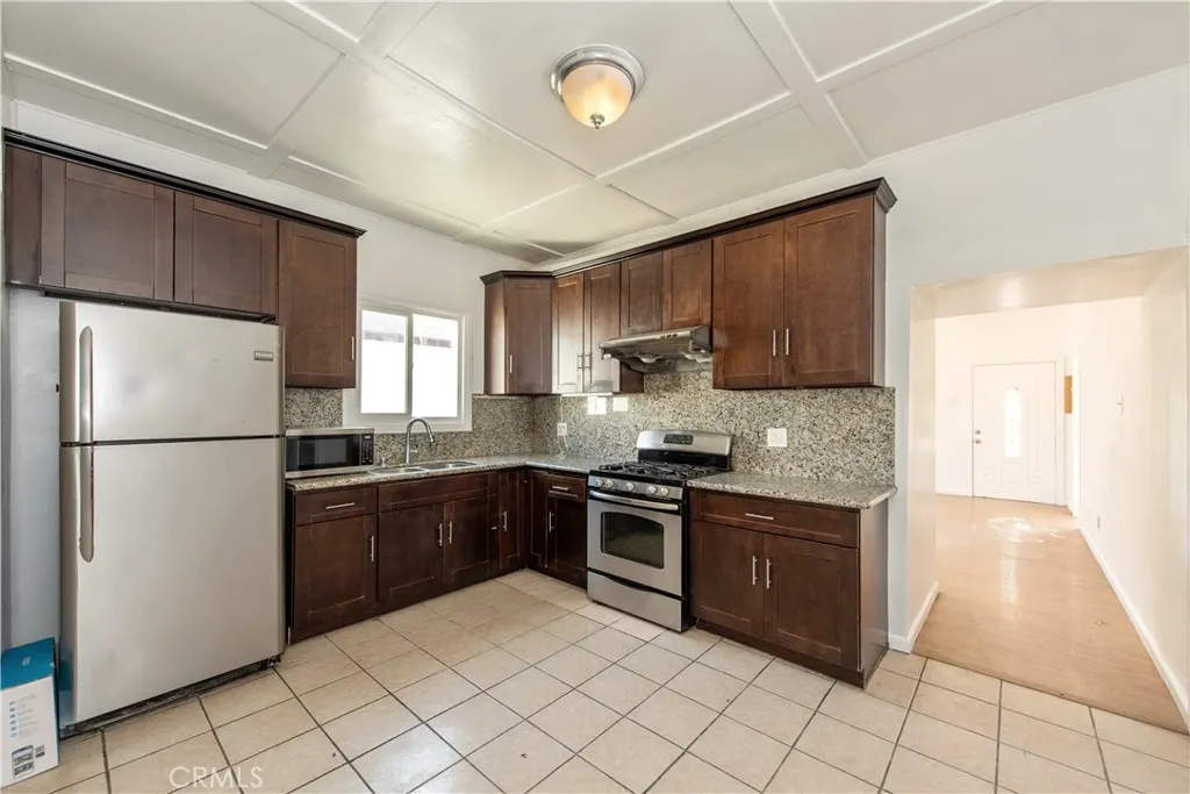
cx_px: 595
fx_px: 463
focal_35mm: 14
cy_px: 397
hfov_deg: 104.2
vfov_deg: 81.2
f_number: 5
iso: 800
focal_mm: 14
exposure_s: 1/100
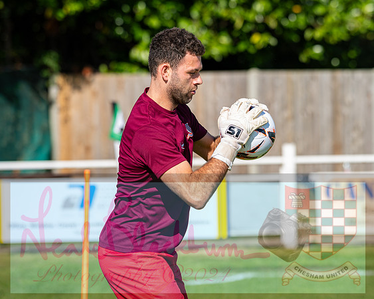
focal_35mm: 186
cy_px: 122
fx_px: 2061
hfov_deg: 10.4
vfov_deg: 8.3
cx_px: 233
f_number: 2.8
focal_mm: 135
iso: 50
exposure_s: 1/1250
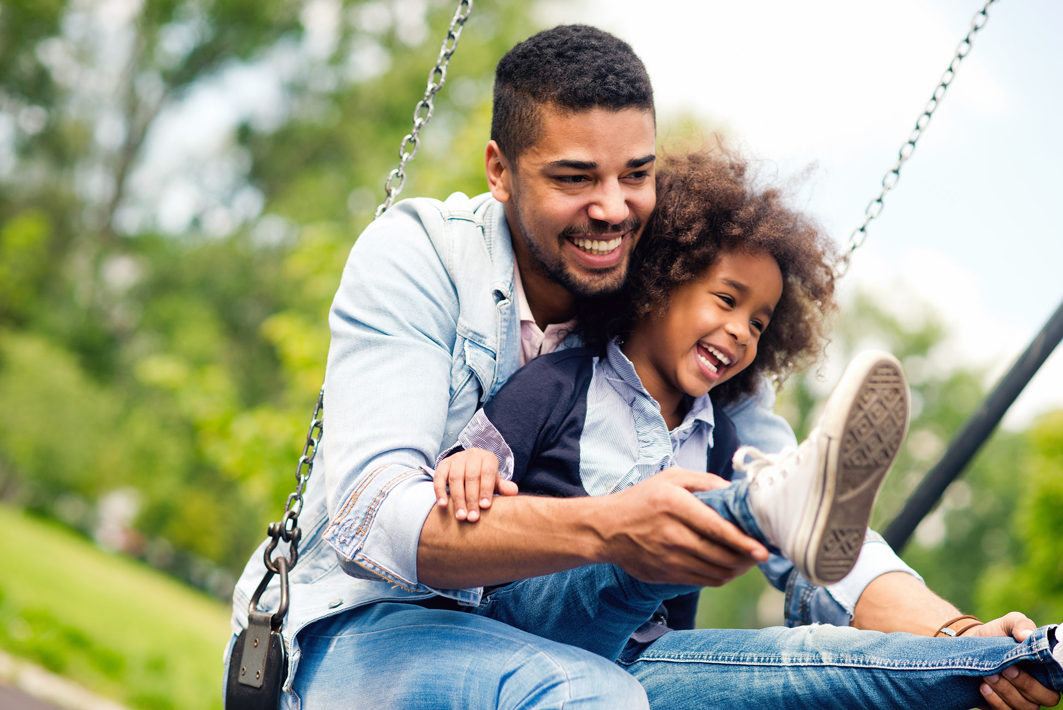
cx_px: 532
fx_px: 2511
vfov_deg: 16.1
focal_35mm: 85
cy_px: 355
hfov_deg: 23.9
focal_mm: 85
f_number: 2.8
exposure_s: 1/800
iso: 125
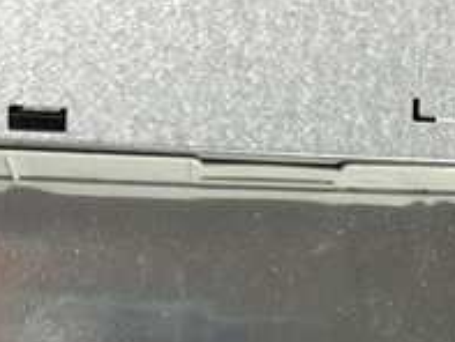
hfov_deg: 25.0
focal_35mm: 78
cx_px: 263
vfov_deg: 17.7
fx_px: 1026
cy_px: 448
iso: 40
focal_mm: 5.7
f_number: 1.5
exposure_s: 1/230
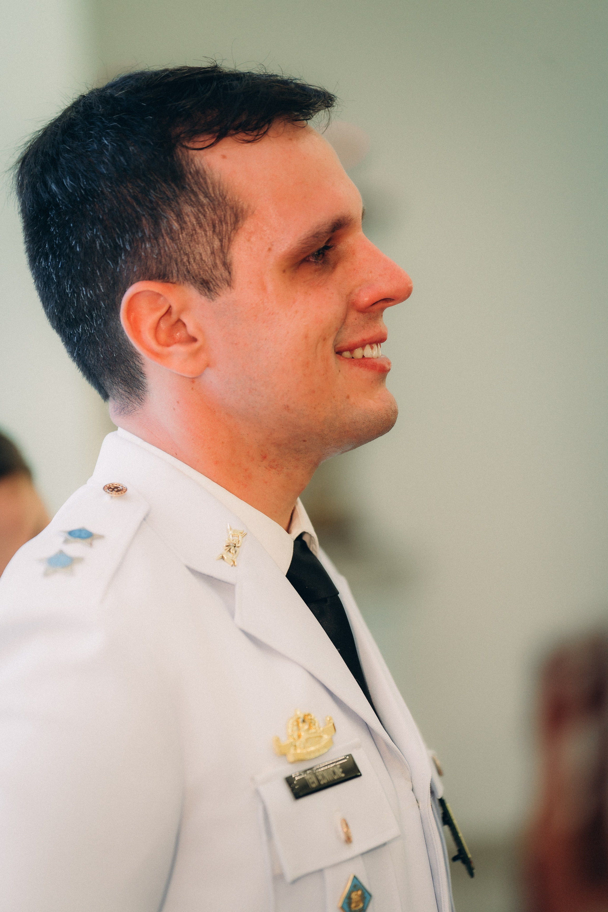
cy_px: 456
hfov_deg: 9.9
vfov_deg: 14.8
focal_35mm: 139
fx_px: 3521
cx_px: 304
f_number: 2.8
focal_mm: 139
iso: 320
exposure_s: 1/320
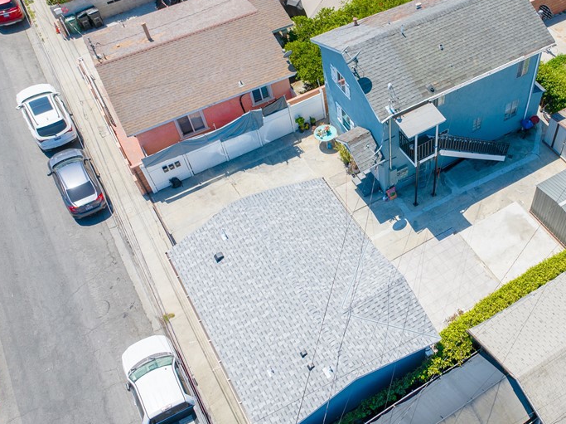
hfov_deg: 50.0
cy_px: 212
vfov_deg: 39.6
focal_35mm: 36
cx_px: 401
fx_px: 588
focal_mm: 12.29
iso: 140
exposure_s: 1/2500
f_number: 2.8
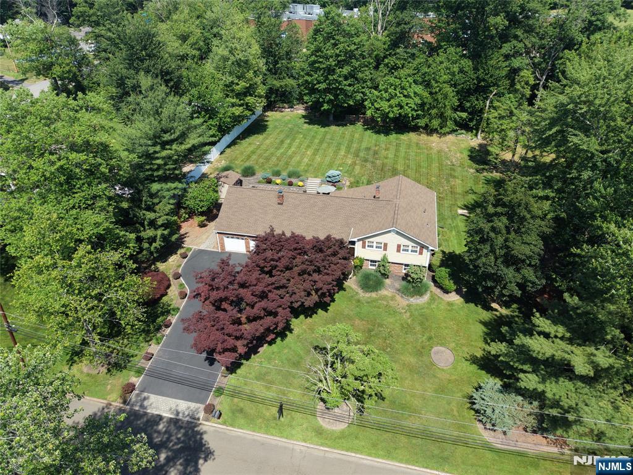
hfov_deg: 71.6
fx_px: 439
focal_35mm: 24
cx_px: 316
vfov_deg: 56.8
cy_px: 238
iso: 200
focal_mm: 8.67
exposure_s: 1/3000
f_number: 1.8
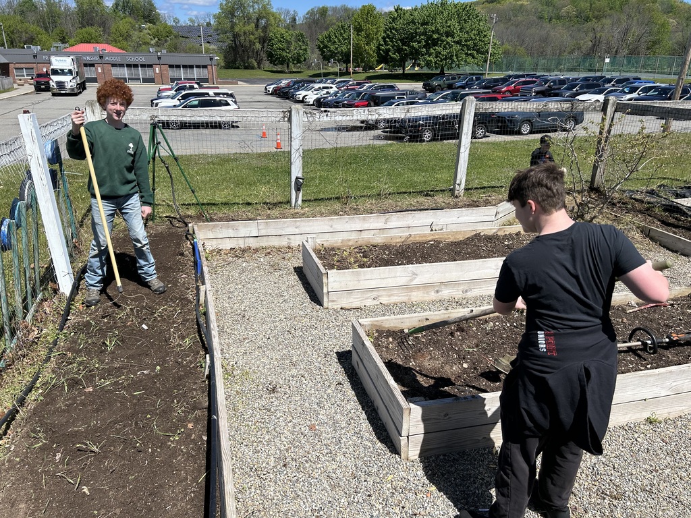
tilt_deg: -21.0
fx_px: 519
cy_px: 259
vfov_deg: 53.1
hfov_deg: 67.3
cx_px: 346
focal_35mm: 26
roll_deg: -0.9
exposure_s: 1/4630
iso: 50
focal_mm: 5.7
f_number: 1.5
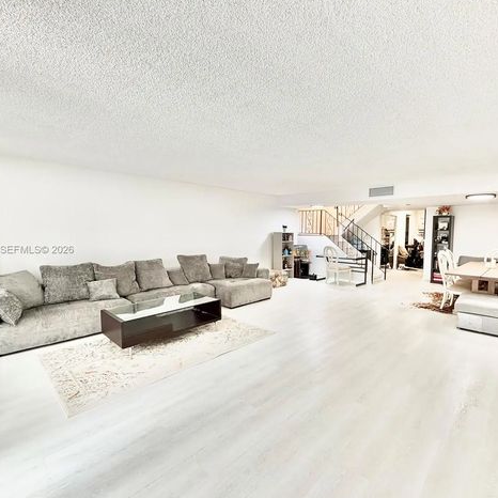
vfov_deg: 84.0
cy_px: 250
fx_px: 277
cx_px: 282
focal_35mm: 17
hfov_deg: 83.5
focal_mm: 2.22
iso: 320
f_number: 2.2
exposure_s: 1/120
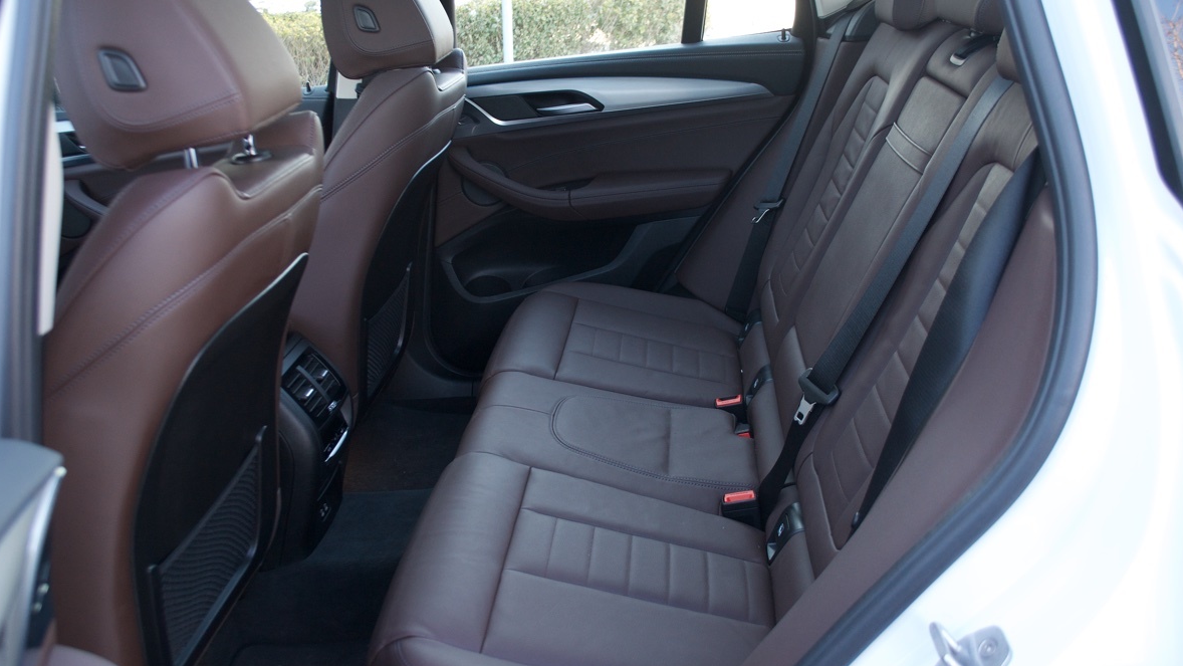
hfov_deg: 61.0
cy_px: 305
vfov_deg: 36.7
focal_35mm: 32
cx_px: 592
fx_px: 1004
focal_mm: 20
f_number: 4.5
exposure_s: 1/80
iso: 400
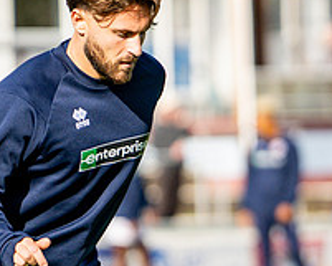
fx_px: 5938
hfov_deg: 3.2
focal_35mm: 604
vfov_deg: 2.6
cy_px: 146
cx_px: 0
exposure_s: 1/8000
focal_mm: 85
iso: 100
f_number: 1.4
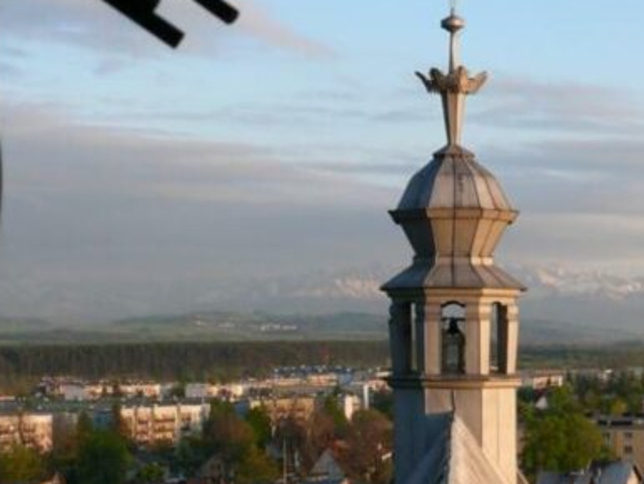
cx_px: 681
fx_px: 1620
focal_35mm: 87
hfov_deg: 21.5
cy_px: 381
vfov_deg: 16.9
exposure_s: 1/160
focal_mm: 7.4
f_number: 4
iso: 100
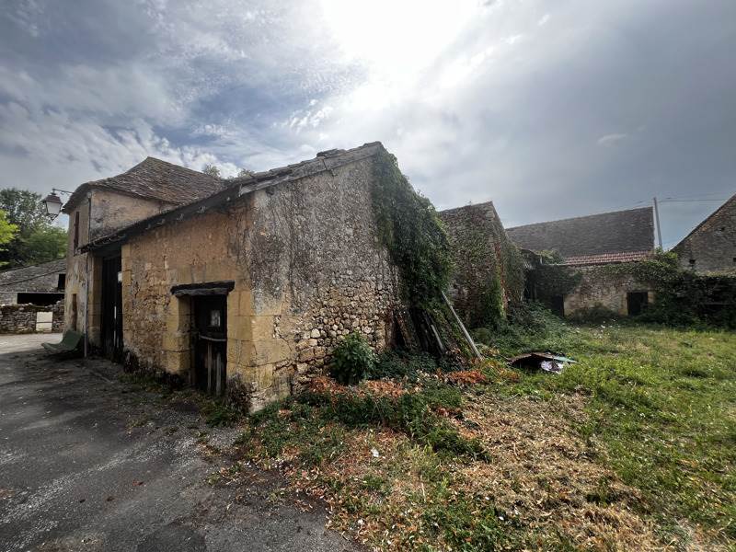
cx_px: 368
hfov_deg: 106.2
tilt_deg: +4.2
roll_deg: +1.7
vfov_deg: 89.9
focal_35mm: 13
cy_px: 276
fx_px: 276
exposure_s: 1/661
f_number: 1.8
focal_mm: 1.57
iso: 32
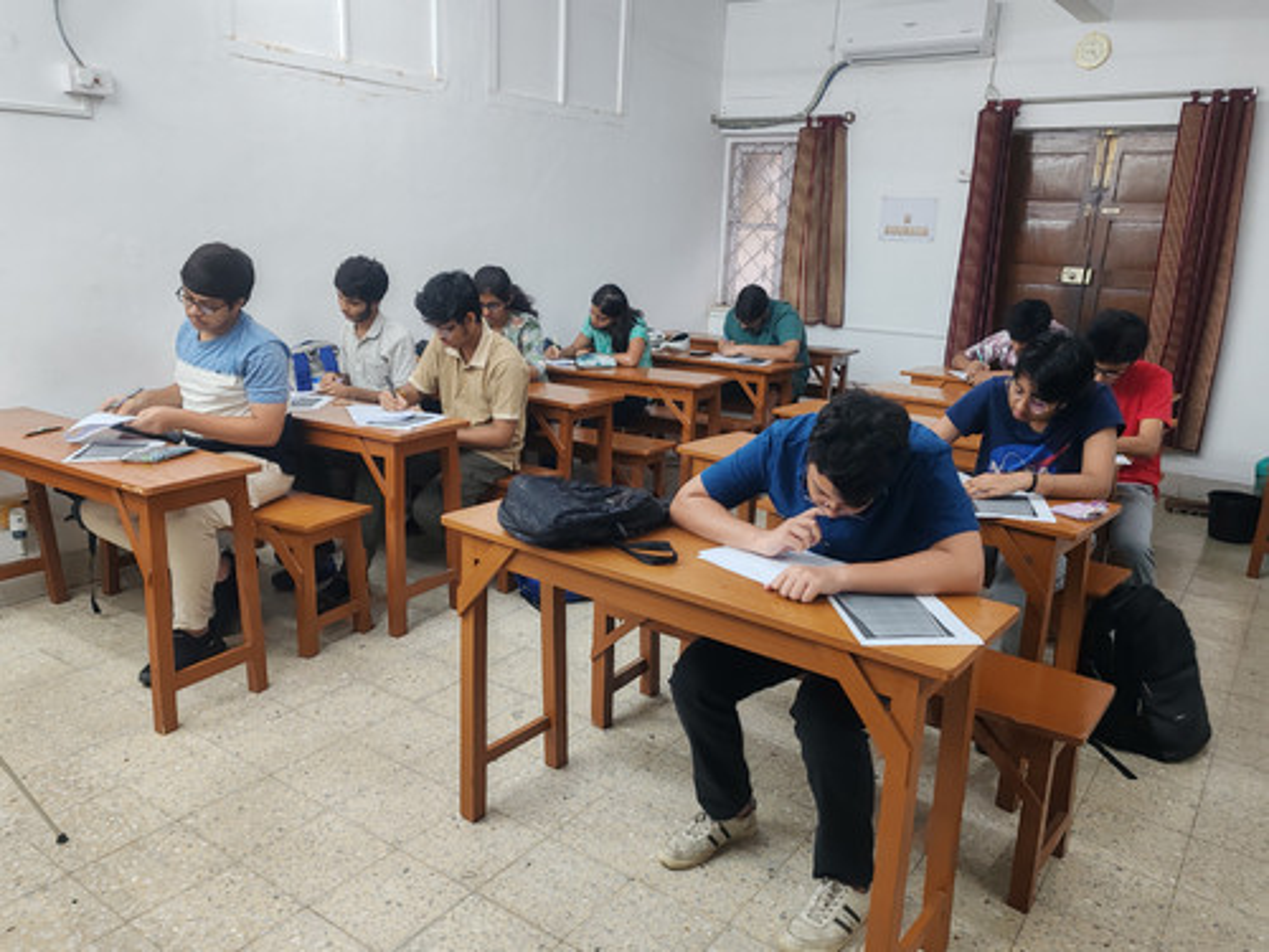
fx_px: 990
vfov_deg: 51.4
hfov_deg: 65.3
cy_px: 476
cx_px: 634
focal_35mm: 27
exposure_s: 1/100
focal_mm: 6.12
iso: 640
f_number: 1.9
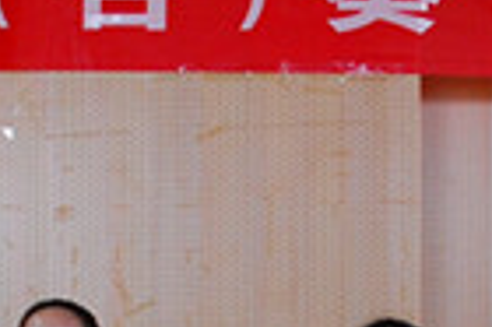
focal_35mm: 153
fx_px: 2089
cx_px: 204
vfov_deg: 8.8
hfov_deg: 13.4
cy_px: 455
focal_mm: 22
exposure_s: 1/30
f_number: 3.5
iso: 720
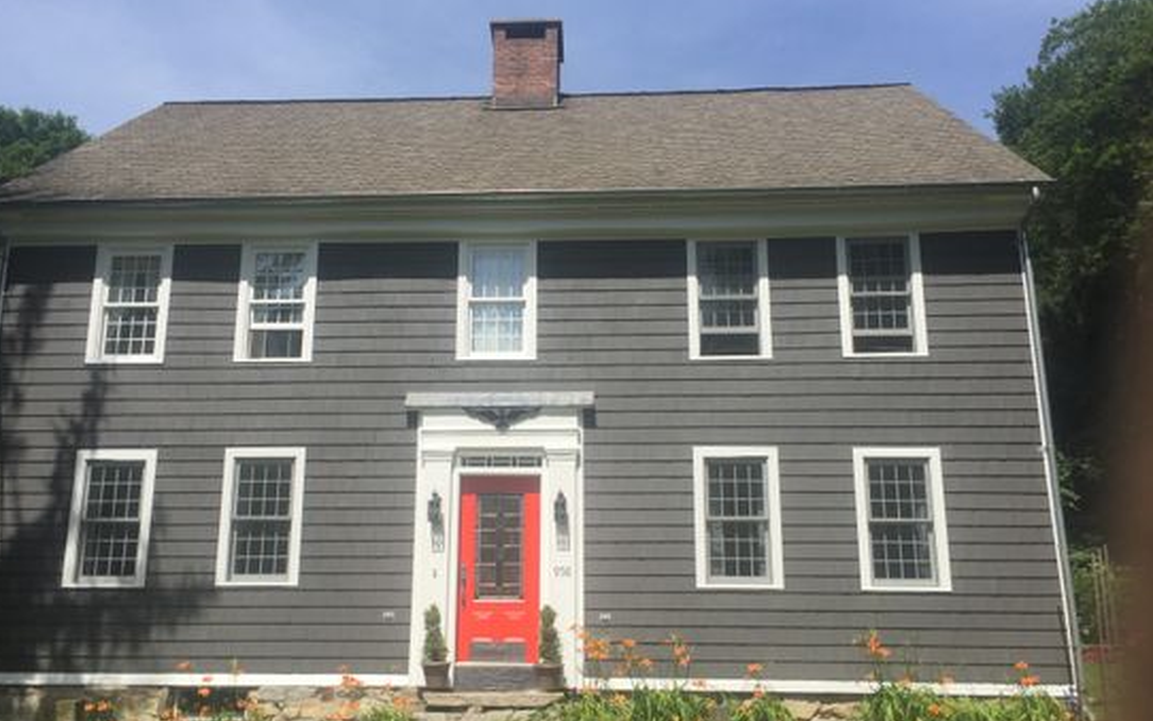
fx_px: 1069
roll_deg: -2.6
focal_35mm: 34
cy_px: 427
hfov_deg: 56.6
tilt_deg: +14.2
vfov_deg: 37.2
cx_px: 521
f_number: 2.2
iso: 32
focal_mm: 4.15
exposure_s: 1/2198
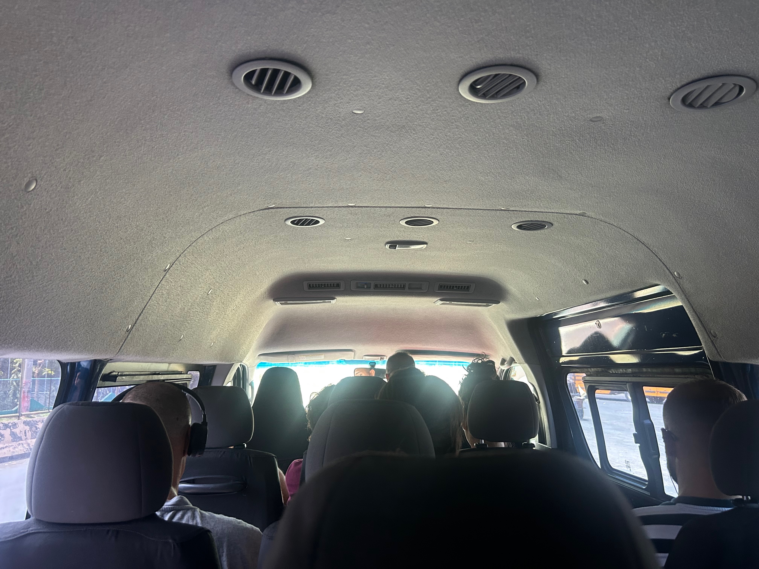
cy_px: 284
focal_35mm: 26
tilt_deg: +7.6
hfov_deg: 67.3
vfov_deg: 53.1
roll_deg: +1.4
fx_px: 570
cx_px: 380
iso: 200
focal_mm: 5.7
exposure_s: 1/60
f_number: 1.5
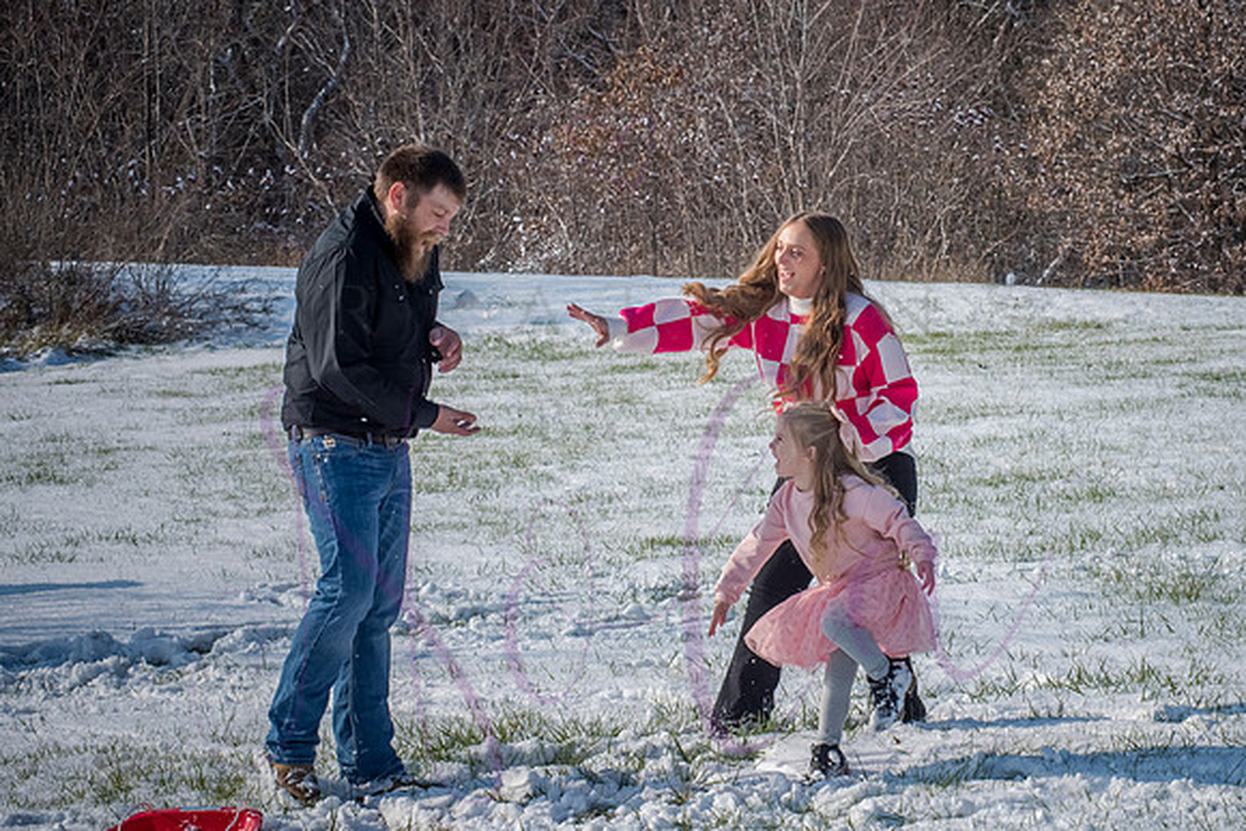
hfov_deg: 19.6
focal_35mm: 104
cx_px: 810
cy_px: 291
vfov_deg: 13.2
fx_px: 3601
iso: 640
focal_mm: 80
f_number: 14
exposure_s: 1/1000
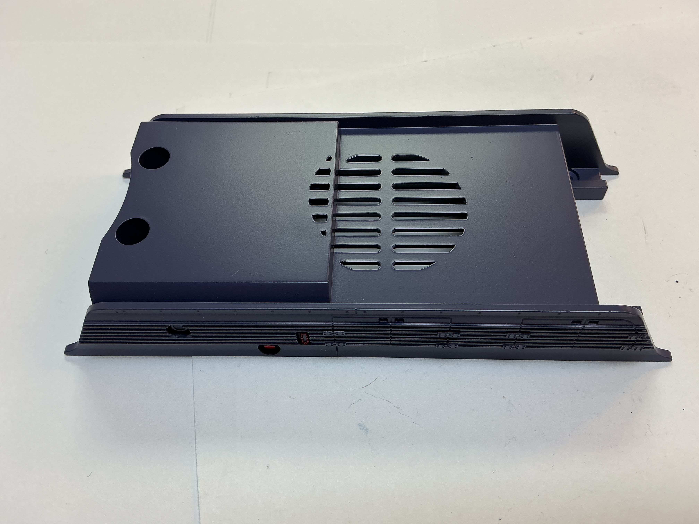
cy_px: 262
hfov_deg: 61.7
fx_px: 586
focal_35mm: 29
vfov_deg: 48.2
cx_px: 350
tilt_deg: -56.4
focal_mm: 3
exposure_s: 1/100
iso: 32
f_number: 1.8
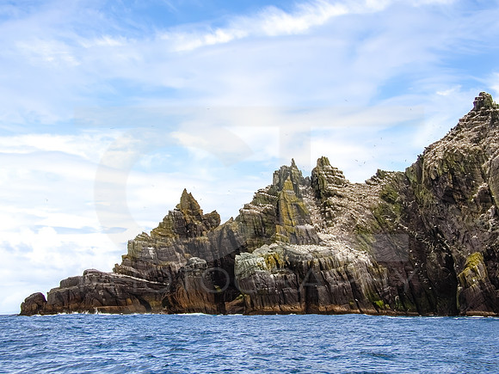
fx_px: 1054
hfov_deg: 26.6
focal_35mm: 73
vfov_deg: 20.1
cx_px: 239
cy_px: 187
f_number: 18
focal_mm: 44
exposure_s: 1/200
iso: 500
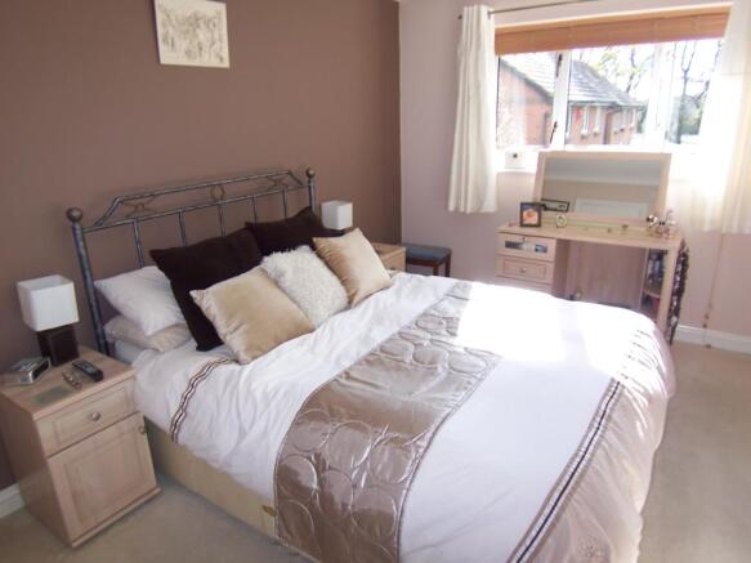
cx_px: 376
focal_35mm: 23
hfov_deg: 73.9
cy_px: 282
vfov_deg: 58.9
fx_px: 499
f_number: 2.8
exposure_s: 1/60
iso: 64
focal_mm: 3.8
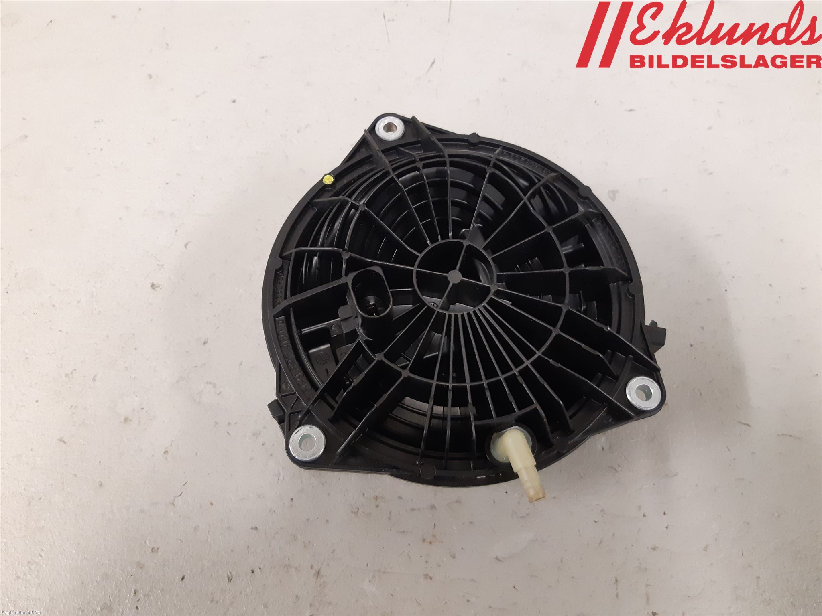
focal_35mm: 26
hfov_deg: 67.3
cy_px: 308
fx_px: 617
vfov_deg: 53.1
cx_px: 411
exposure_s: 1/50
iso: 320
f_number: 1.7
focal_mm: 3.93
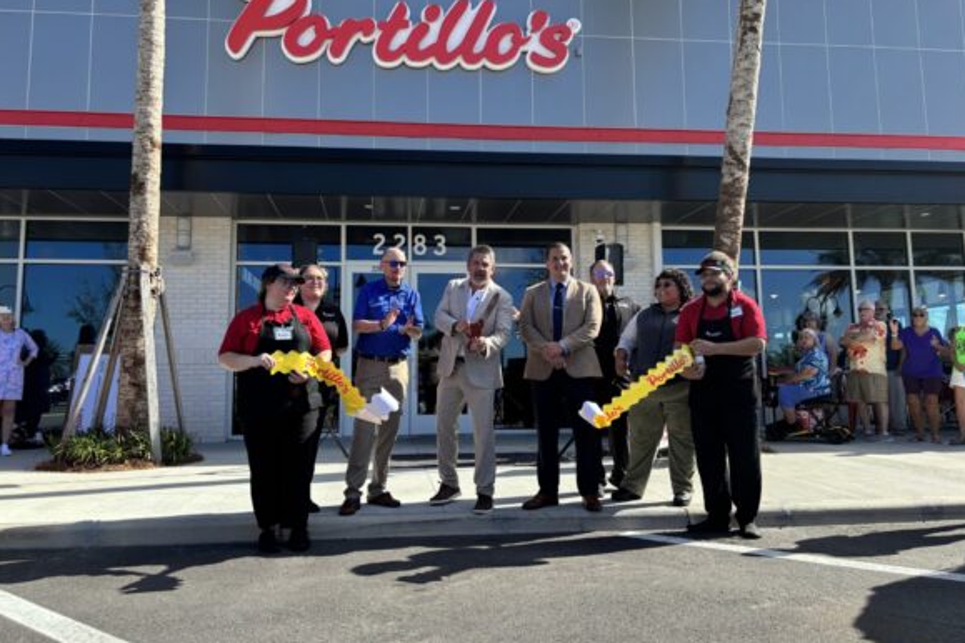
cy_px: 285
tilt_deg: +6.6
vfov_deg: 46.3
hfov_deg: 65.5
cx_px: 468
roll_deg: +1.2
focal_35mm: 28
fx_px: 750
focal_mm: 5.96
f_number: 1.6
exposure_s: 1/1037
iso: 50
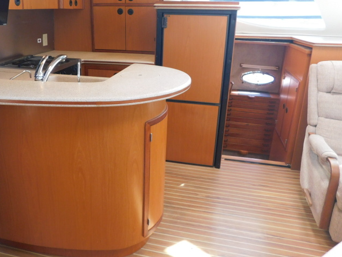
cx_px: 141
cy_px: 98
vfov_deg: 47.9
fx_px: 287
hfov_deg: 61.2
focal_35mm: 29
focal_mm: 4
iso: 180
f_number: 3
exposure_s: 1/30
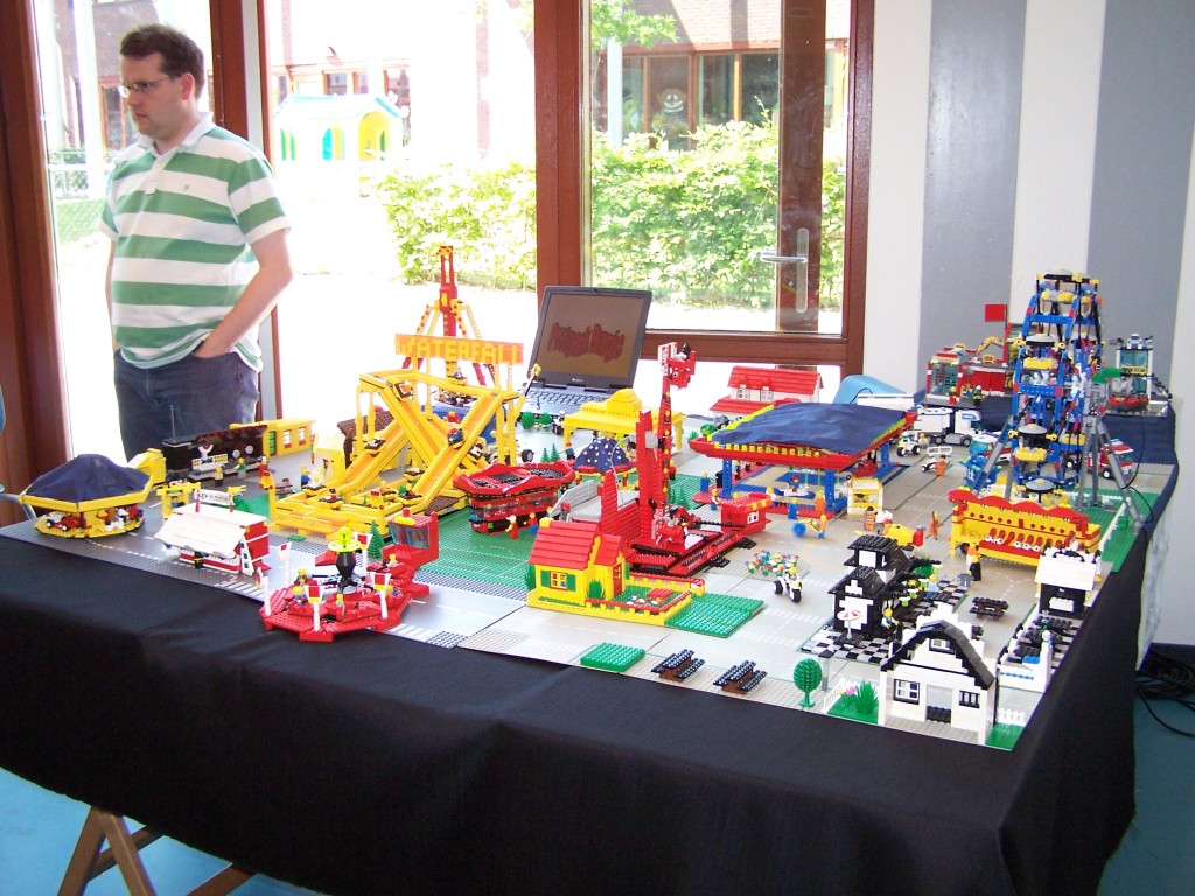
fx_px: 1312
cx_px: 598
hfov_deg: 49.0
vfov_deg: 37.7
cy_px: 448
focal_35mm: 38
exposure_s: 1/90
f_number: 2.8
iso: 140
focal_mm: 6.3
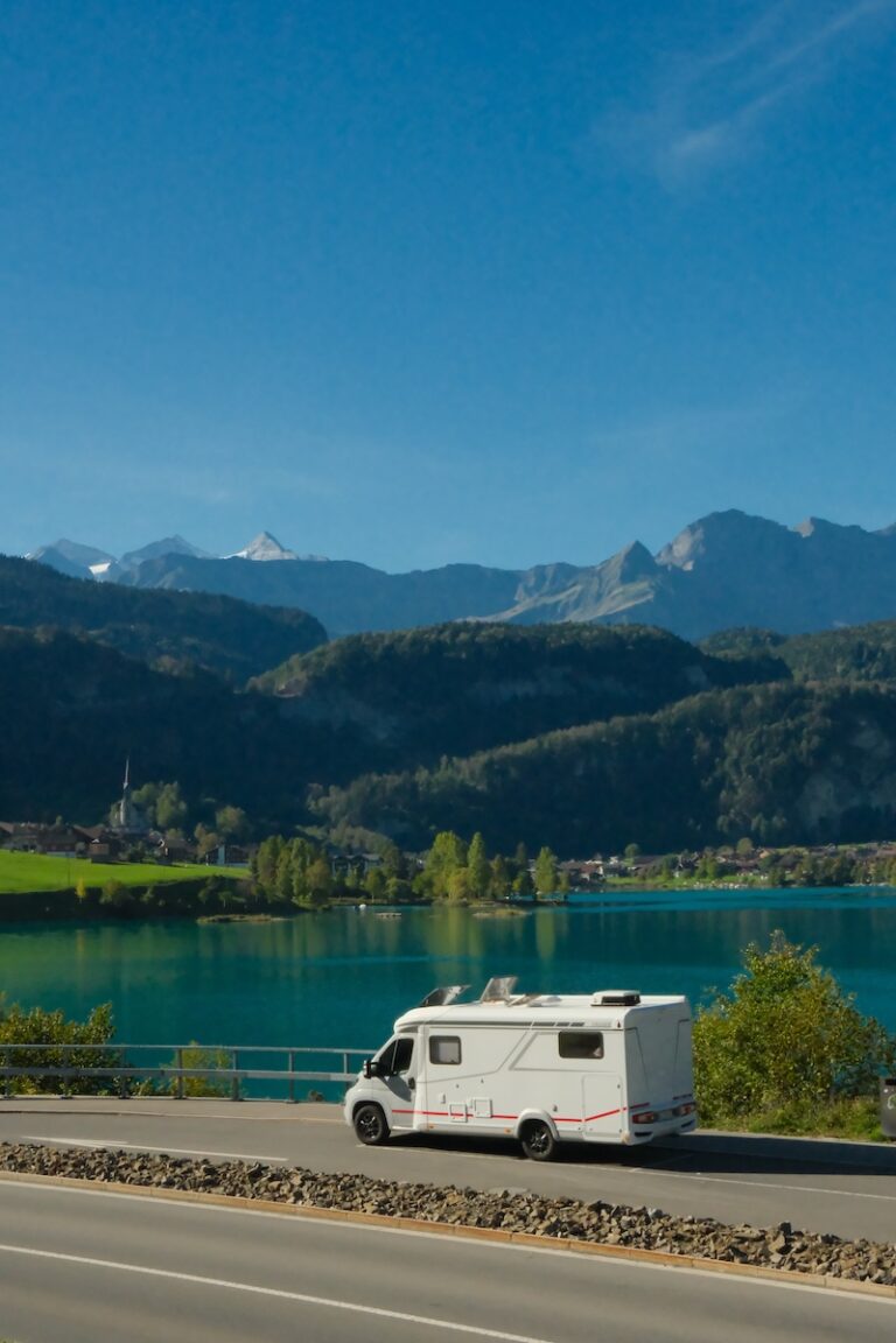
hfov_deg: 25.1
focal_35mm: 54
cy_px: 672
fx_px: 2016
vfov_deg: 36.9
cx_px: 448
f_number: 18
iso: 6400
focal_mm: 36.3
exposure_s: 1/2000
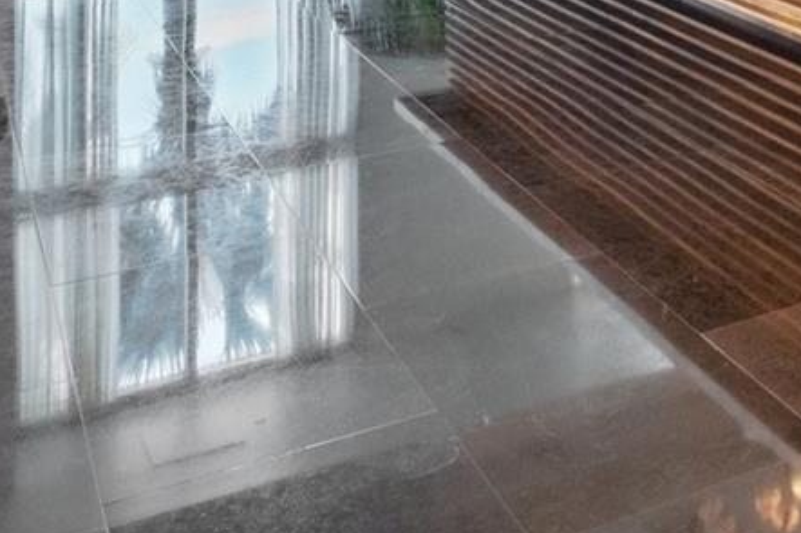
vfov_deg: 18.6
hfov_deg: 27.2
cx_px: 966
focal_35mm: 65
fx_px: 1446
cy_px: -257
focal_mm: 18
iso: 1400
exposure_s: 1/20
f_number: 8
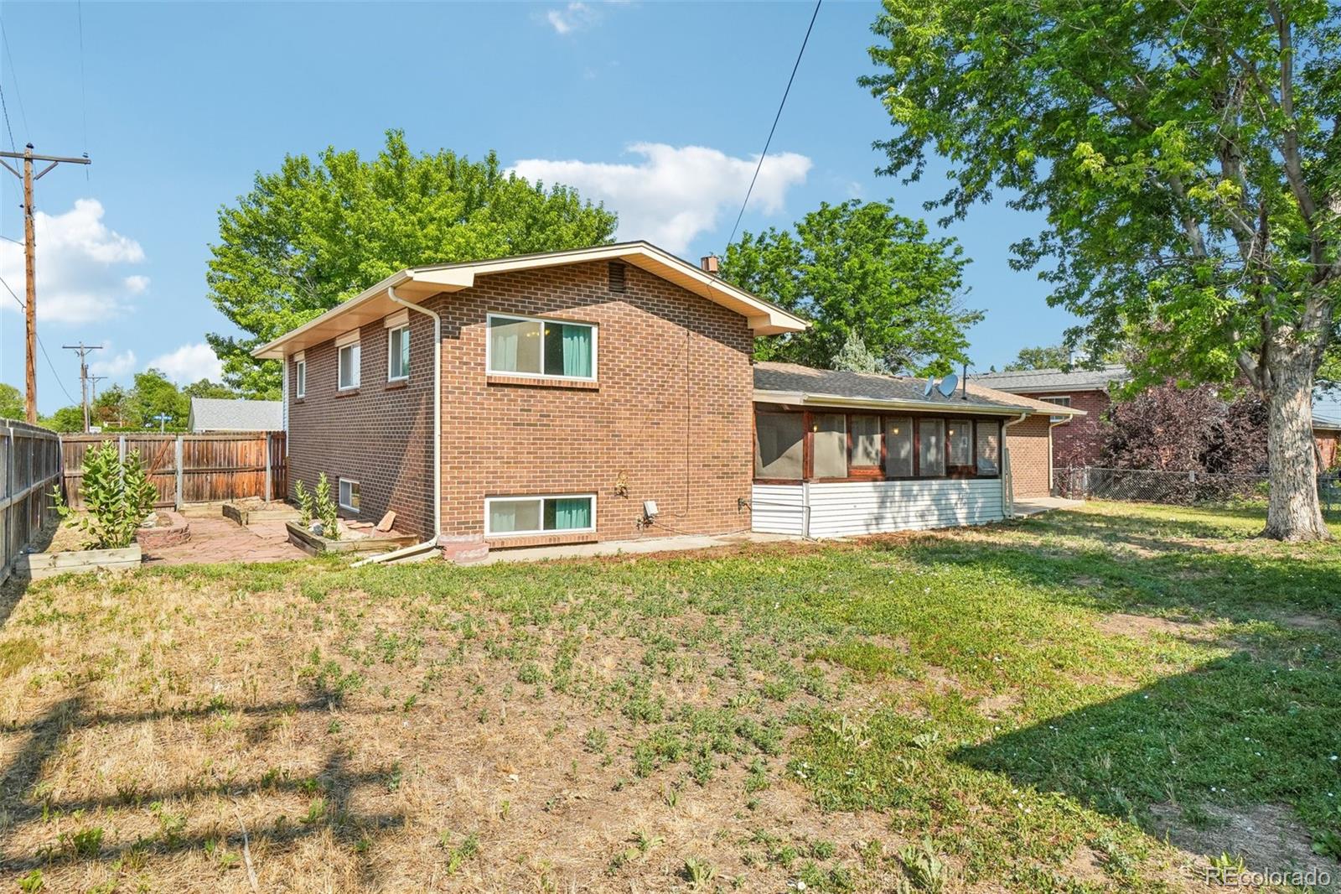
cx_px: 670
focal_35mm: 21
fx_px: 782
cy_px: 447
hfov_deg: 81.2
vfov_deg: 59.5
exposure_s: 1/1000
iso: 400
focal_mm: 14
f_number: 8
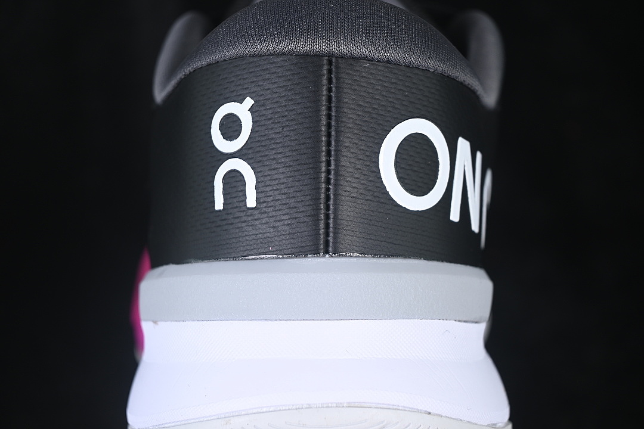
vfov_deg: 18.2
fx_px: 1342
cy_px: 214
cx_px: 322
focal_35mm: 75
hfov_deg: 27.0
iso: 160
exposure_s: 1/50
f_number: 6.3
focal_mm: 50
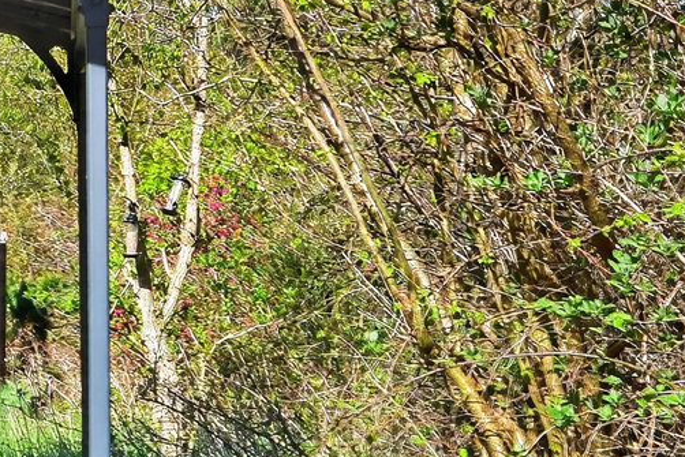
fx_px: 1941
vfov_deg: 13.4
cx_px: -768
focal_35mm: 102
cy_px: 254
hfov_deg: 15.2
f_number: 8
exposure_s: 1/160
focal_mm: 20
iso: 400
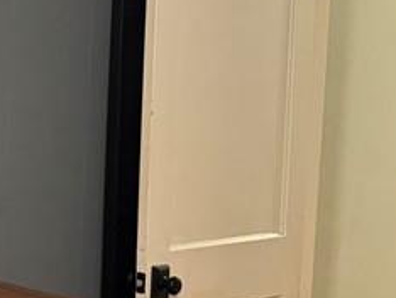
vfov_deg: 14.1
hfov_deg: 15.7
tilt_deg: -4.5
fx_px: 1202
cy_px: 141
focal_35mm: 105
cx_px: -337
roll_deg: -1.6
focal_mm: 6.76
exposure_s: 1/60
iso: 640
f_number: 1.78
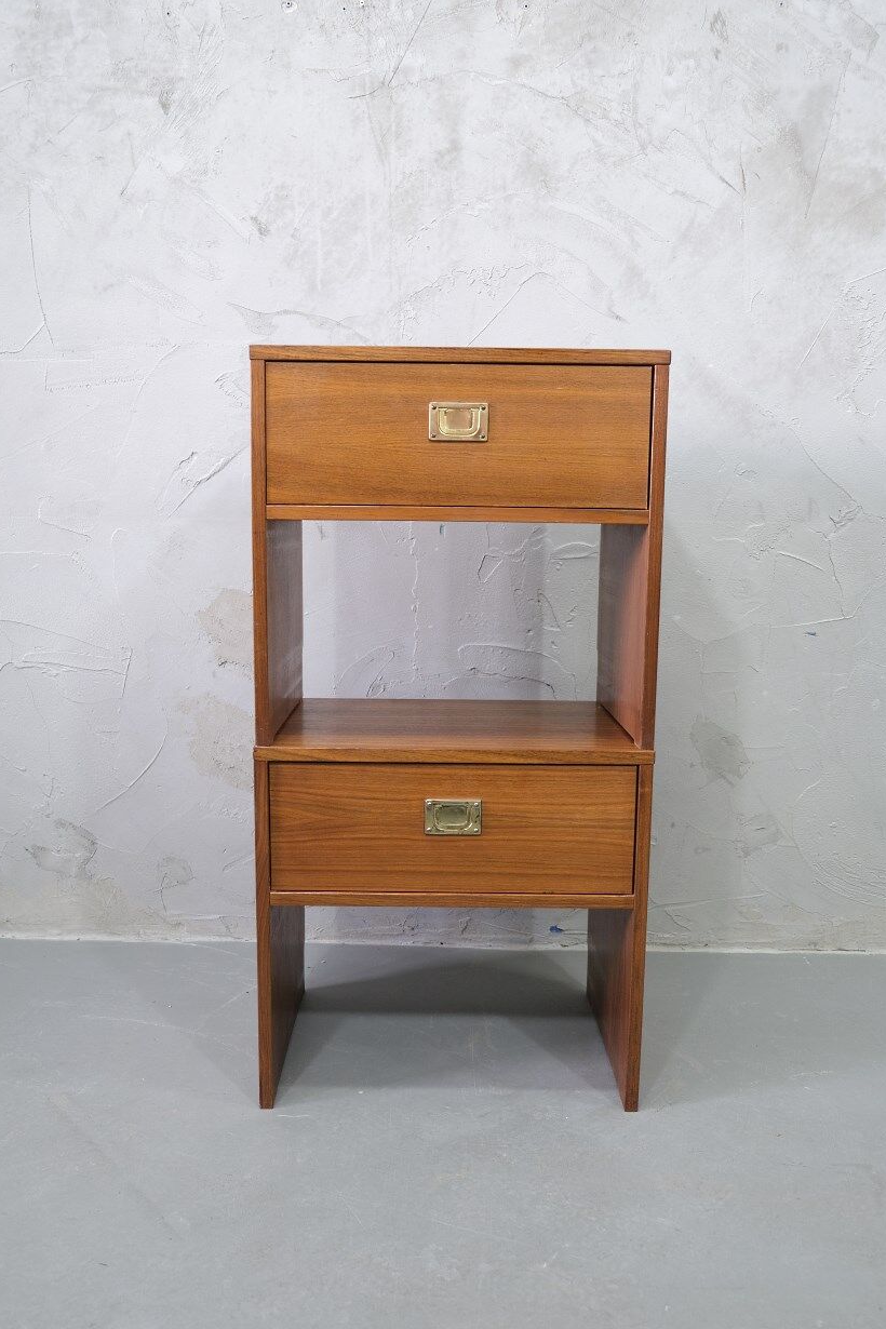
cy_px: 685
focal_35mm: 30
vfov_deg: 61.9
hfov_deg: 43.6
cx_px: 431
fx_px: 1107
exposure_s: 1/27
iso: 400
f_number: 2.8
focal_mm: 19.6
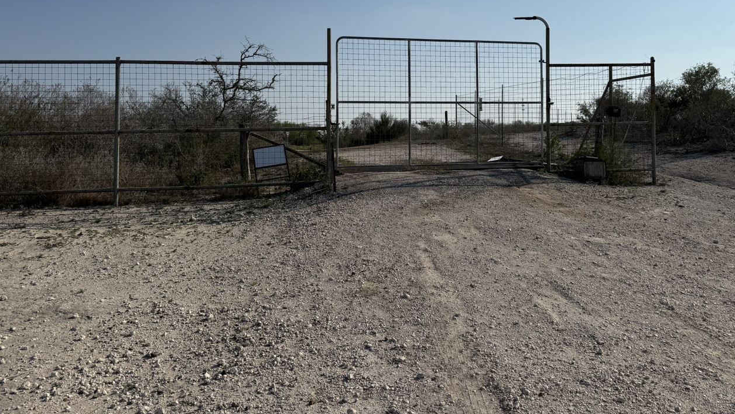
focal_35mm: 30
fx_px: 585
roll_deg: +0.3
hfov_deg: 64.0
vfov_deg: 38.3
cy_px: 122
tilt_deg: +2.5
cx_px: 421
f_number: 1.78
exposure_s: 1/11905
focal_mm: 6.76
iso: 80
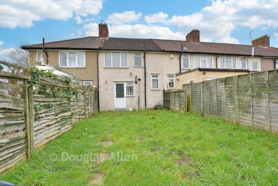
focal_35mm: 15
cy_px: 93
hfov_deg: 100.4
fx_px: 116
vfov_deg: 77.4
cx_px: 139
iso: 125
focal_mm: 10
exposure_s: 1/50
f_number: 8
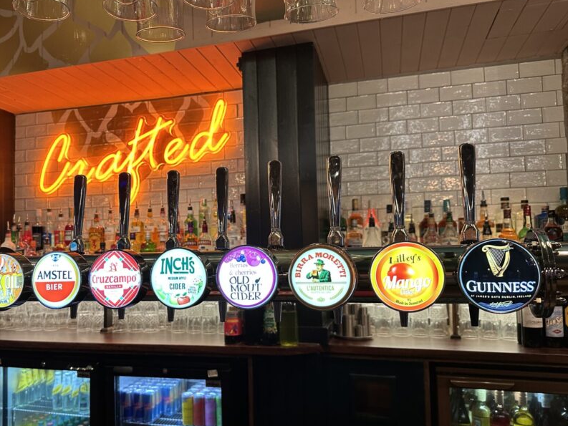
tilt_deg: +3.3
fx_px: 509
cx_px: 217
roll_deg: +1.1
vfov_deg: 45.4
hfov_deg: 57.7
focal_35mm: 31
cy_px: 219
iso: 200
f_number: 1.78
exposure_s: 1/104
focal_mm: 6.86
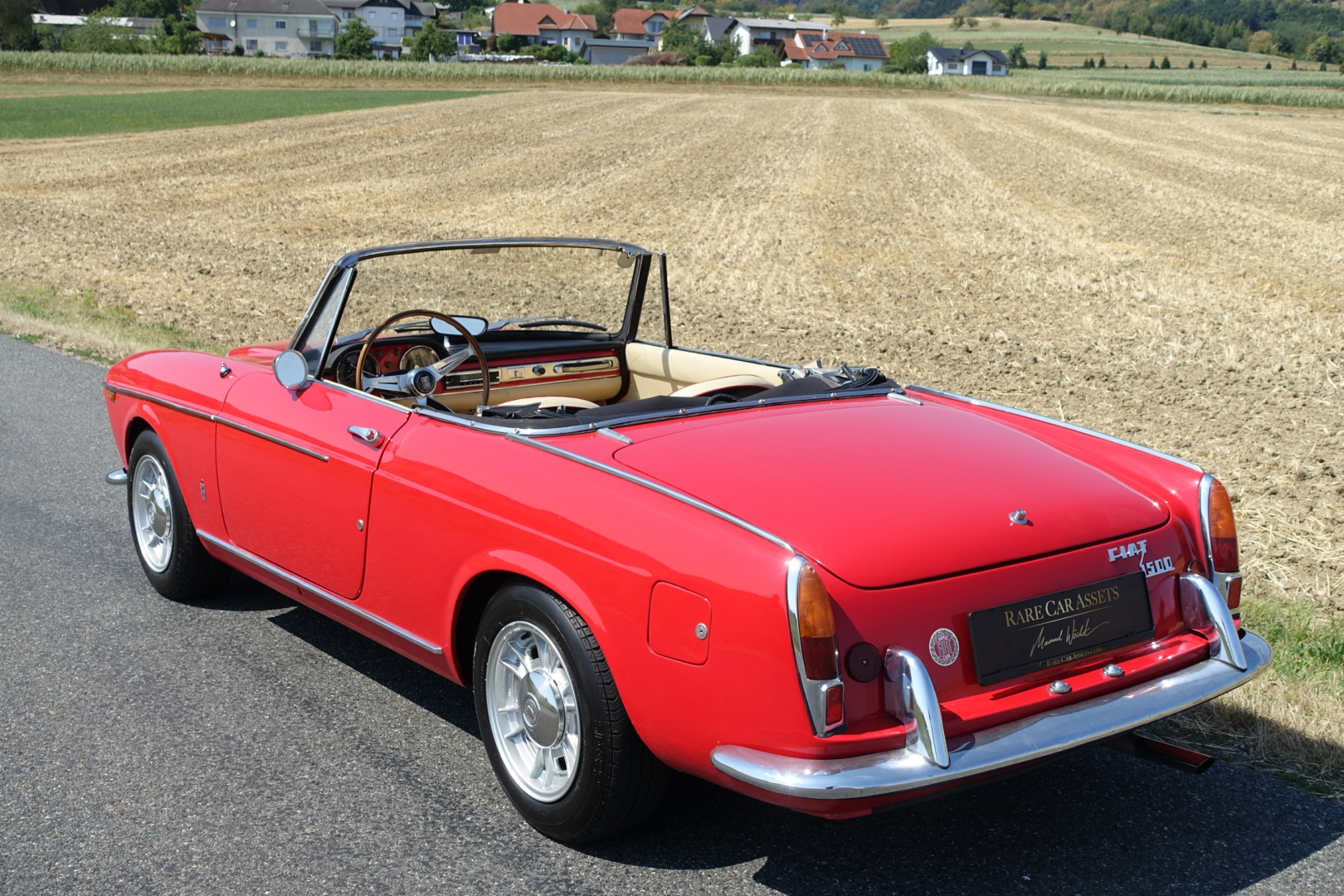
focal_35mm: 42
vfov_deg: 31.9
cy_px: 448
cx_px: 672
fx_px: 1568
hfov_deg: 46.4
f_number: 4
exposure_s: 1/100
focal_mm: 15.52
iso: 125
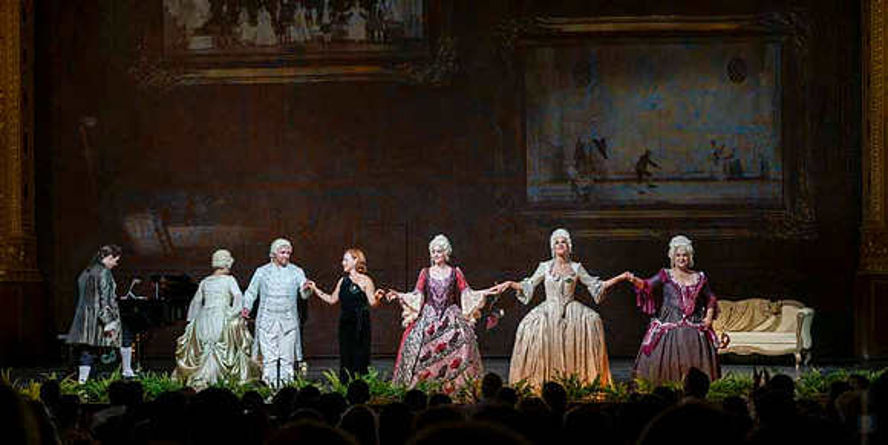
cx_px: 447
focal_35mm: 56
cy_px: 302
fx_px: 1288
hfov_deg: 38.0
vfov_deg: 19.5
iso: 160
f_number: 3.5
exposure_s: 1/100
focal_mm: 48
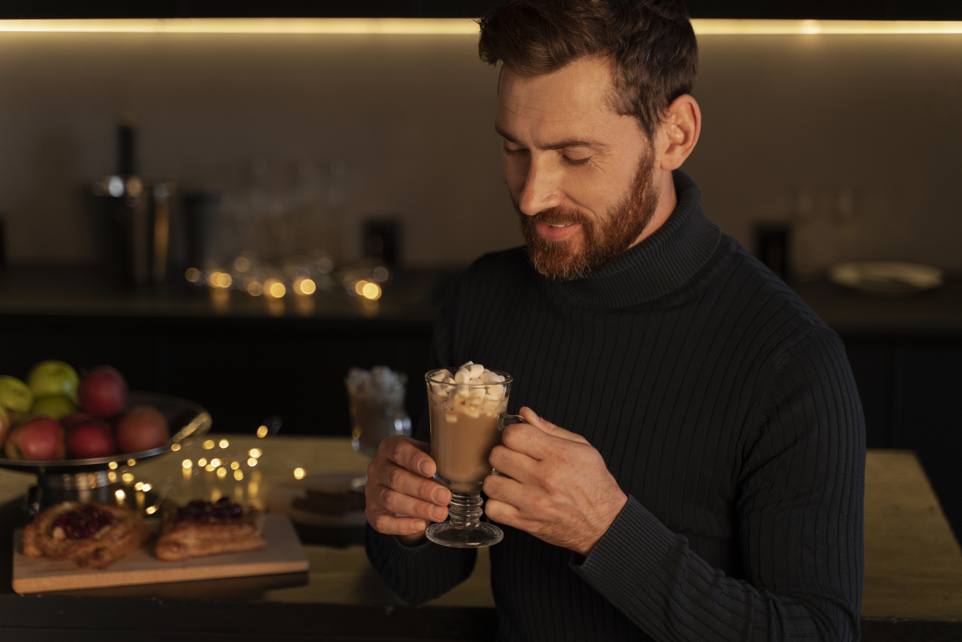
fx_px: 1844
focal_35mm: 69
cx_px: 481
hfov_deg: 29.2
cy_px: 321
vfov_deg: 19.7
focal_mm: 69
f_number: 2.8
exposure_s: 1/200
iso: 500
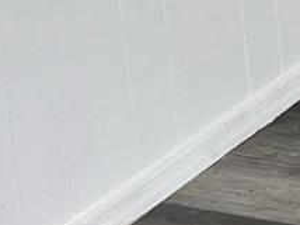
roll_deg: +2.7
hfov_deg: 9.8
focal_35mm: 175
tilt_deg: -12.6
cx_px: 760
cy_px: -255
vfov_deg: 8.0
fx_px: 1515
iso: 64
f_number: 1.6
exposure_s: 1/122
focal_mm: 5.1
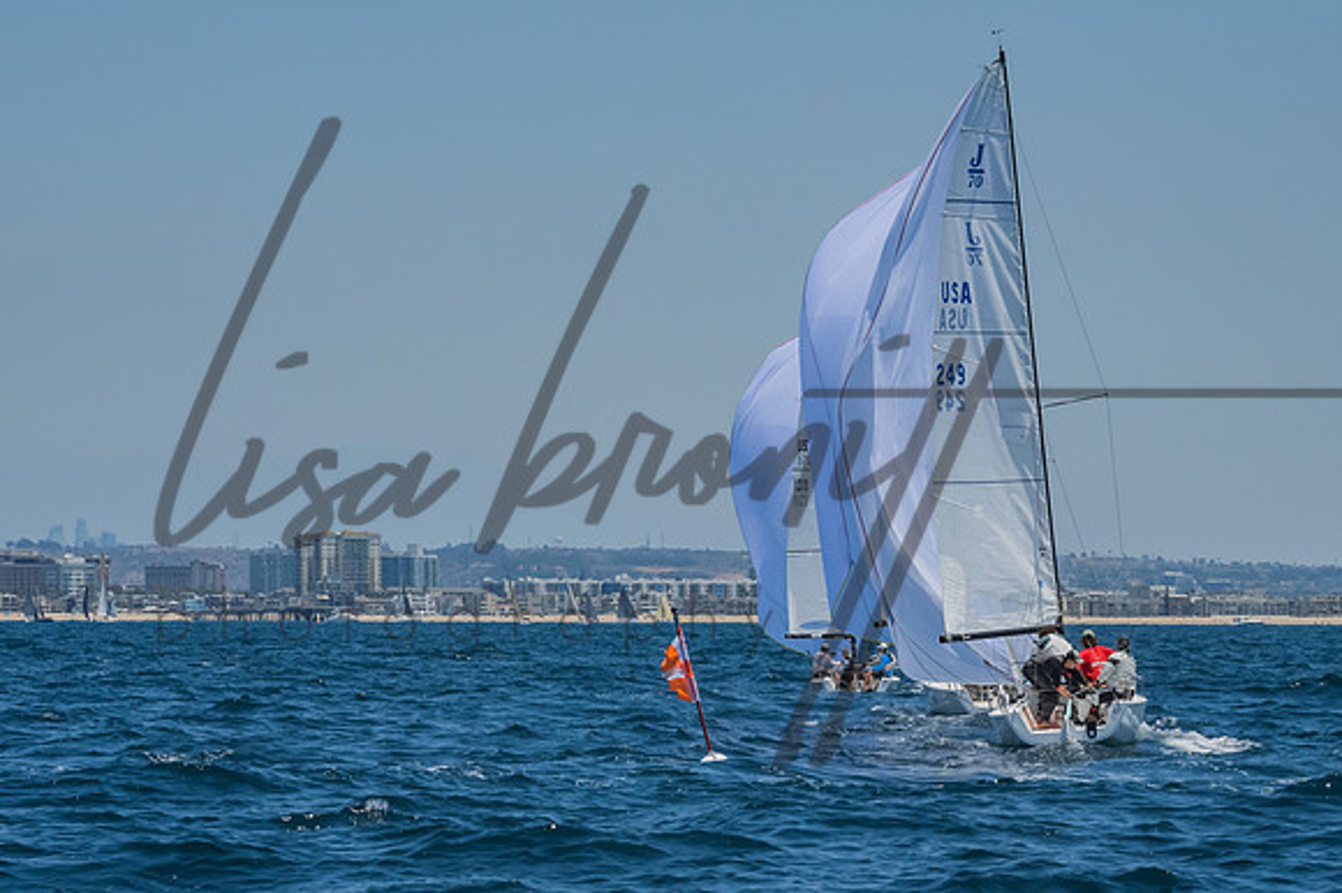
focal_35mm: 170
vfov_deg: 8.1
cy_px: 446
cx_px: 671
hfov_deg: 12.1
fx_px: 6333
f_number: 14
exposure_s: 1/1600
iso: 640
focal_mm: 112
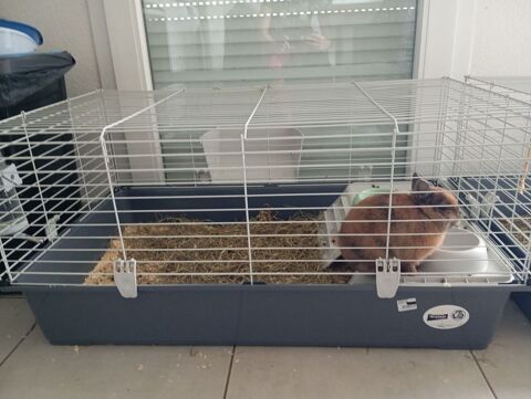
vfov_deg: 49.8
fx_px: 430
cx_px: 266
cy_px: 200
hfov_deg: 63.4
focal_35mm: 28
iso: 1806
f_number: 1.8
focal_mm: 4.22
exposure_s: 1/25
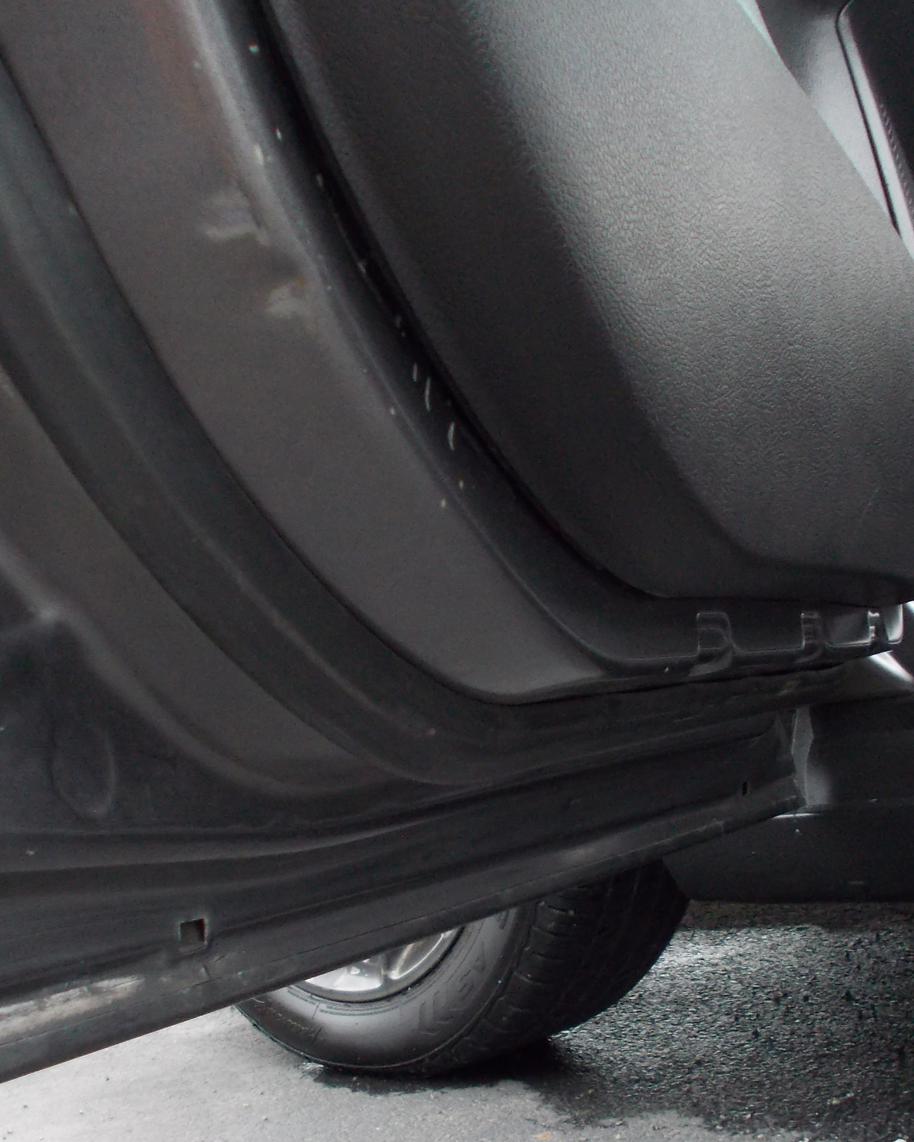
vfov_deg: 38.6
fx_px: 1623
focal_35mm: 48
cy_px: 691
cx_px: 433
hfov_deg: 31.4
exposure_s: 1/250
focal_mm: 4.6
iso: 250
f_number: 3.2
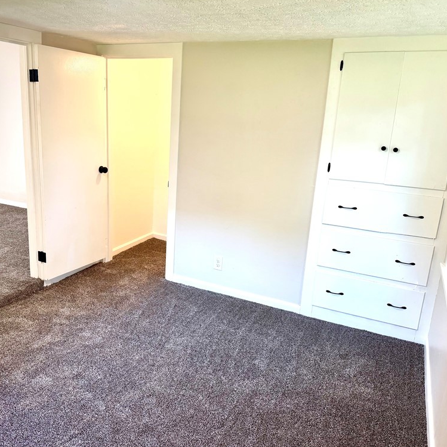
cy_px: 224
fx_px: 424
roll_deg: -2.2
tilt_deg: -13.8
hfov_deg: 55.2
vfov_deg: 55.6
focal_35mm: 29
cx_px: 178
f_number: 1.78
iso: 200
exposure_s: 1/165
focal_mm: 6.76
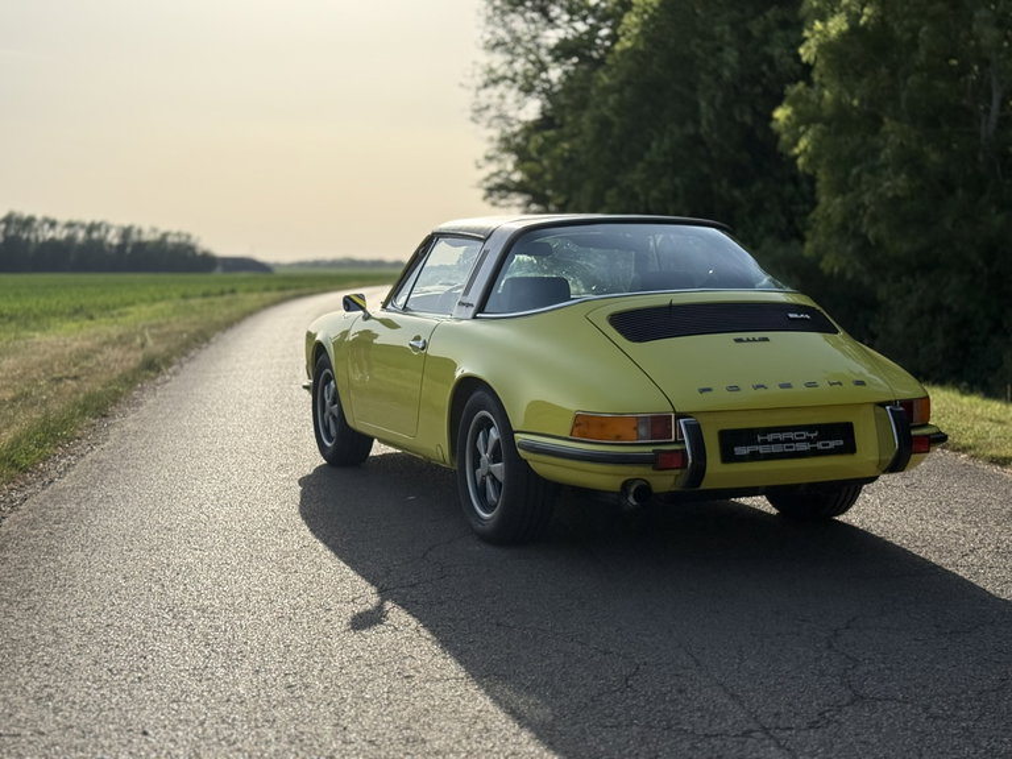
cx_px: 506
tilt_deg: -3.3
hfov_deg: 39.7
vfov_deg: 30.3
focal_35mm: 48
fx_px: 1403
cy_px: 380
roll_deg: -1.1
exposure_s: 1/7874
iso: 100
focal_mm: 6.76
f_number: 1.78
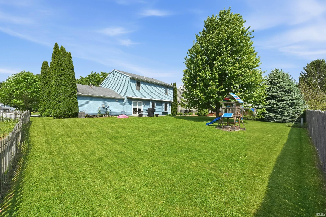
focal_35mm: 15
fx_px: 136
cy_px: 108
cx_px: 163
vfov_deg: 77.3
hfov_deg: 100.4
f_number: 7.1
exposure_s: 1/4000
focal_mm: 10
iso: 1600
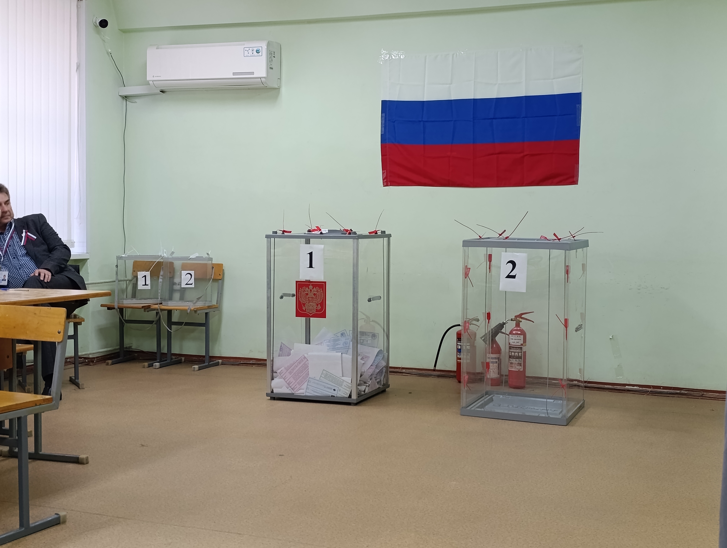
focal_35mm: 46
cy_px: 274
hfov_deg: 41.2
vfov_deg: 31.6
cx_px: 364
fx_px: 967
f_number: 1.65
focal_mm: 6.11
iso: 909
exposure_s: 1/100
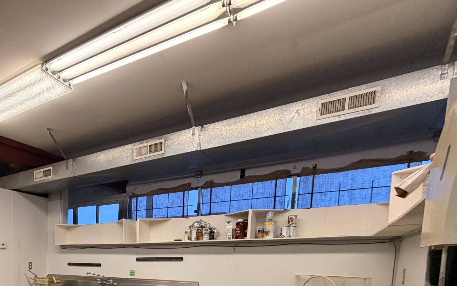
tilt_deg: -5.7
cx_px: 73
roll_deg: -0.5
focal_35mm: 26
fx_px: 324
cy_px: 291
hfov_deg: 62.6
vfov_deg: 41.0
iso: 160
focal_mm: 2.22
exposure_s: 1/60
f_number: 2.2
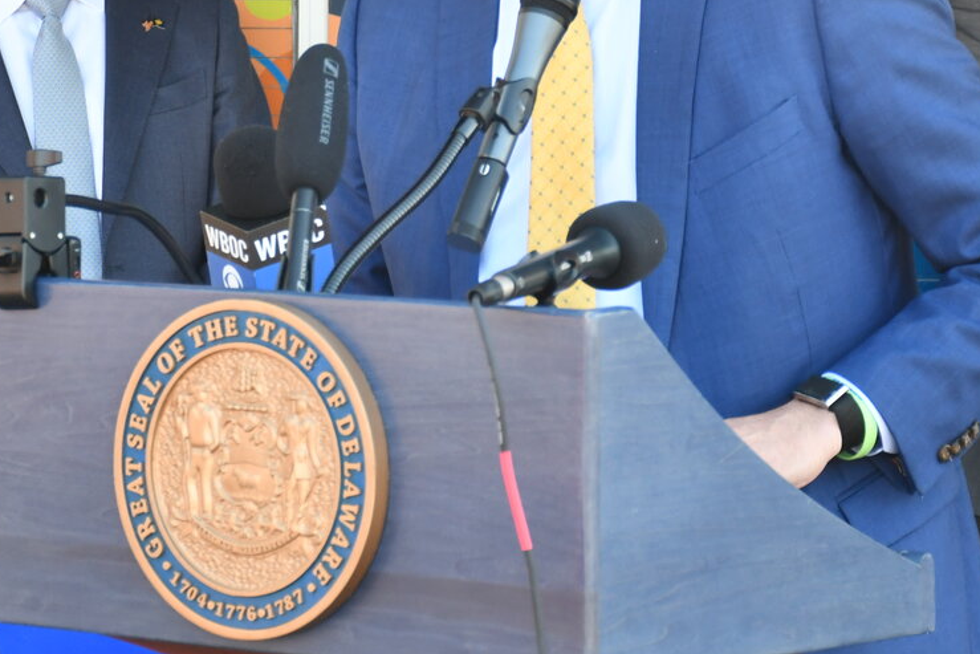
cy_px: 130
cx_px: 465
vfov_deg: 6.8
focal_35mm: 201
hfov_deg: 10.2
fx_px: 5472
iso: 560
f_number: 5
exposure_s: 1/250
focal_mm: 66
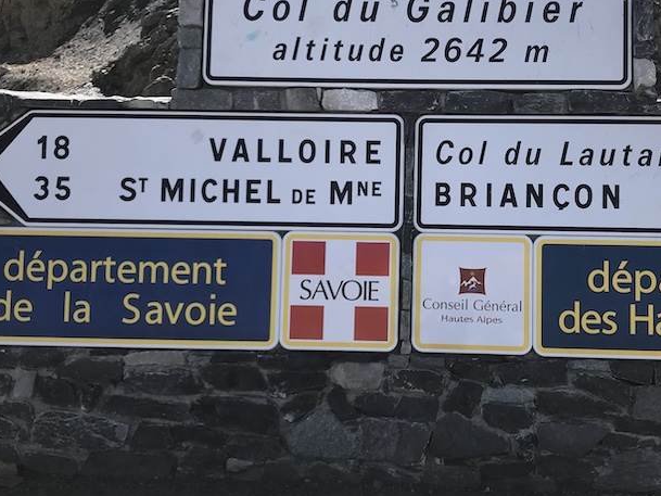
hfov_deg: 41.0
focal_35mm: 46
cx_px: 398
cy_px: 230
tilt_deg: -10.6
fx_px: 879
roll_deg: +0.5
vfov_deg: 31.5
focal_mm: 3.99
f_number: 1.8
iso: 20
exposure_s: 1/1546
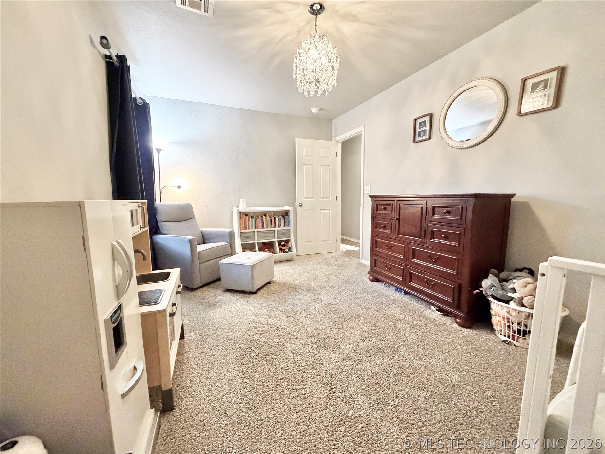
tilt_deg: -7.1
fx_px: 245
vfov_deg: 85.7
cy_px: 227
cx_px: 302
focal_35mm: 14
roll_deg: +1.0
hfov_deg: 102.1
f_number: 2.2
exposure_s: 1/60
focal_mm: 2.22
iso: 800
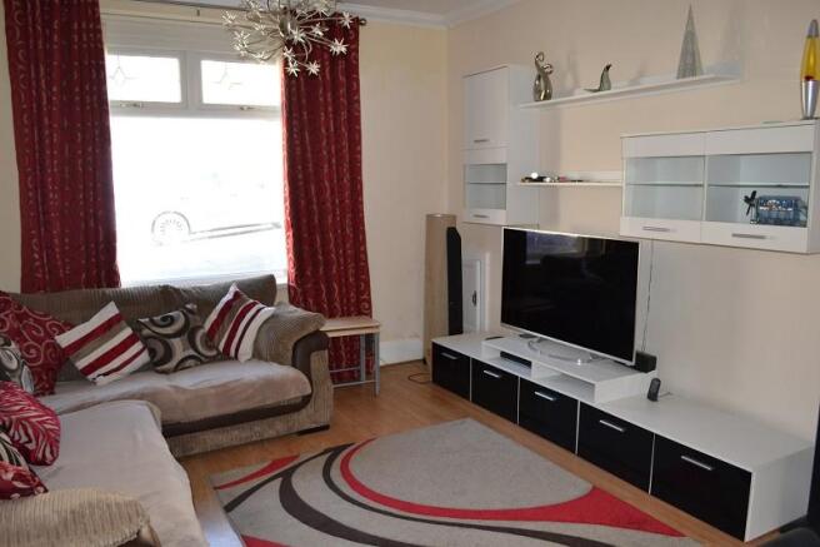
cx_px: 410
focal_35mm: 27
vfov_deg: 47.9
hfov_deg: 67.4
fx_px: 615
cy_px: 274
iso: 400
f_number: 4
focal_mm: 18
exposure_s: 1/100
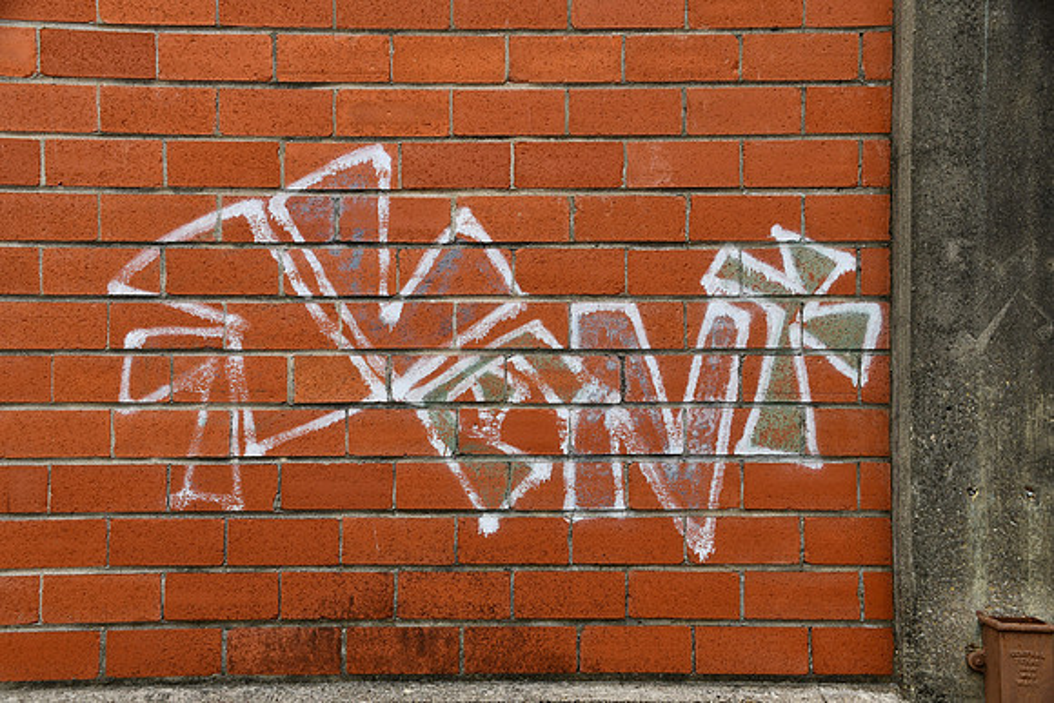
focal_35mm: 42
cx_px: 527
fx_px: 1230
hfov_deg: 46.4
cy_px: 352
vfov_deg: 31.9
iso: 200
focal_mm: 28
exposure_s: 1/250
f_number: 8
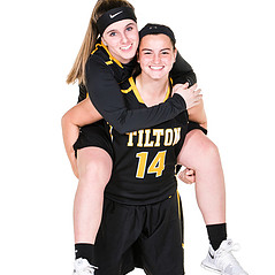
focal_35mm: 228
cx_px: 143
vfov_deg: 7.7
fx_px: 2049
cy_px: 175
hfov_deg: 7.7
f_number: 6.3
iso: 200
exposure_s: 1/160
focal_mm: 95
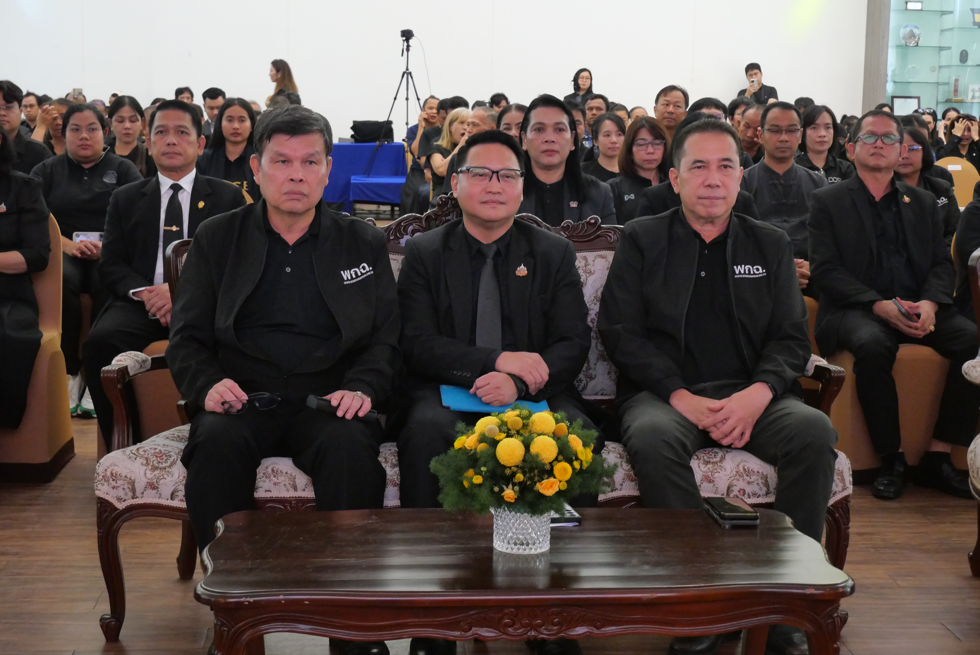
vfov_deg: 23.4
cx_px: 490
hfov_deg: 34.5
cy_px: 328
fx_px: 1580
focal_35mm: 58
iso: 2500
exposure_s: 1/80
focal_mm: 28
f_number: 5.6
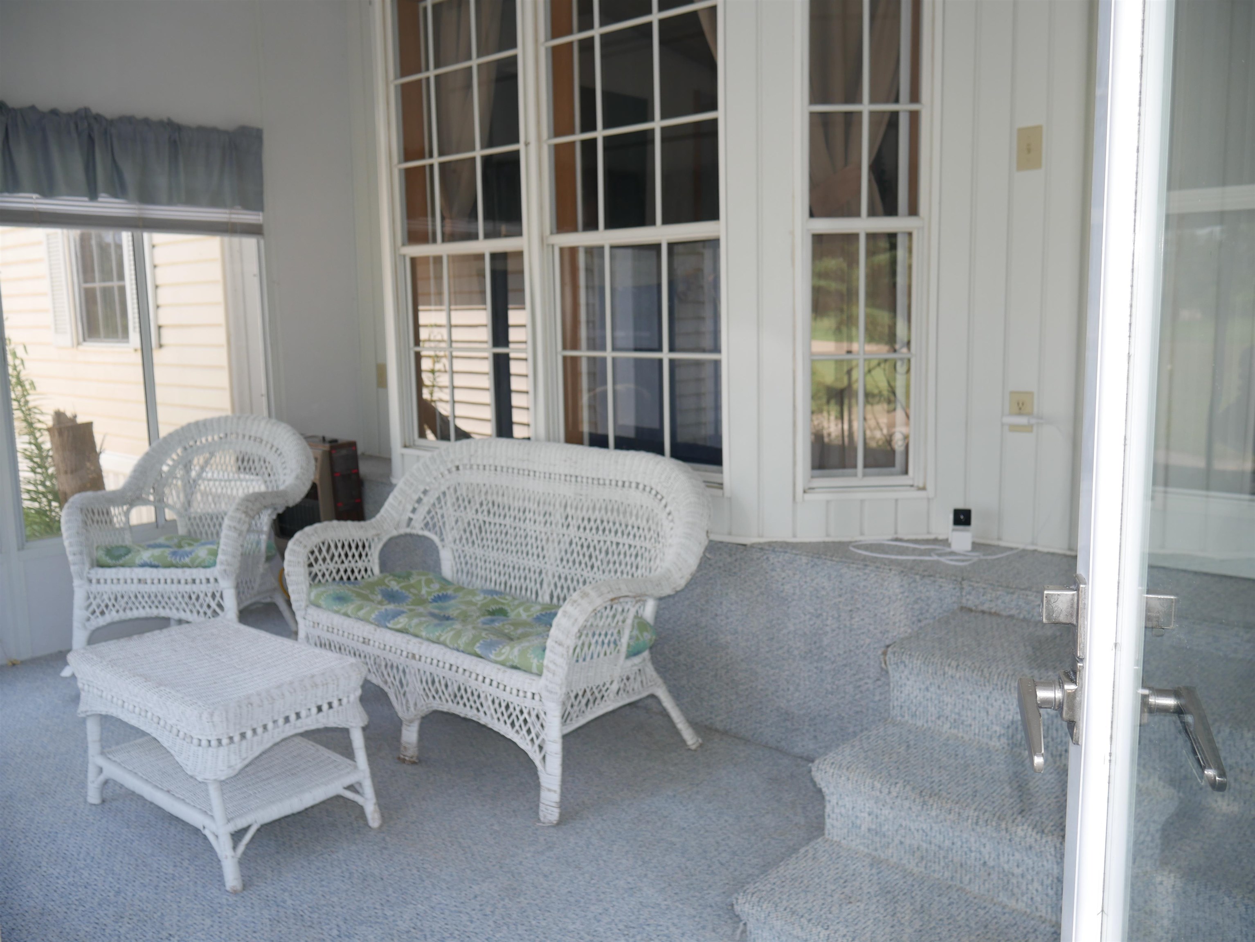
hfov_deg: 63.4
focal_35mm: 28
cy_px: 471
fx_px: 1016
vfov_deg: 49.8
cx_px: 628
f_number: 4
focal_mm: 14
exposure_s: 1/125
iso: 200
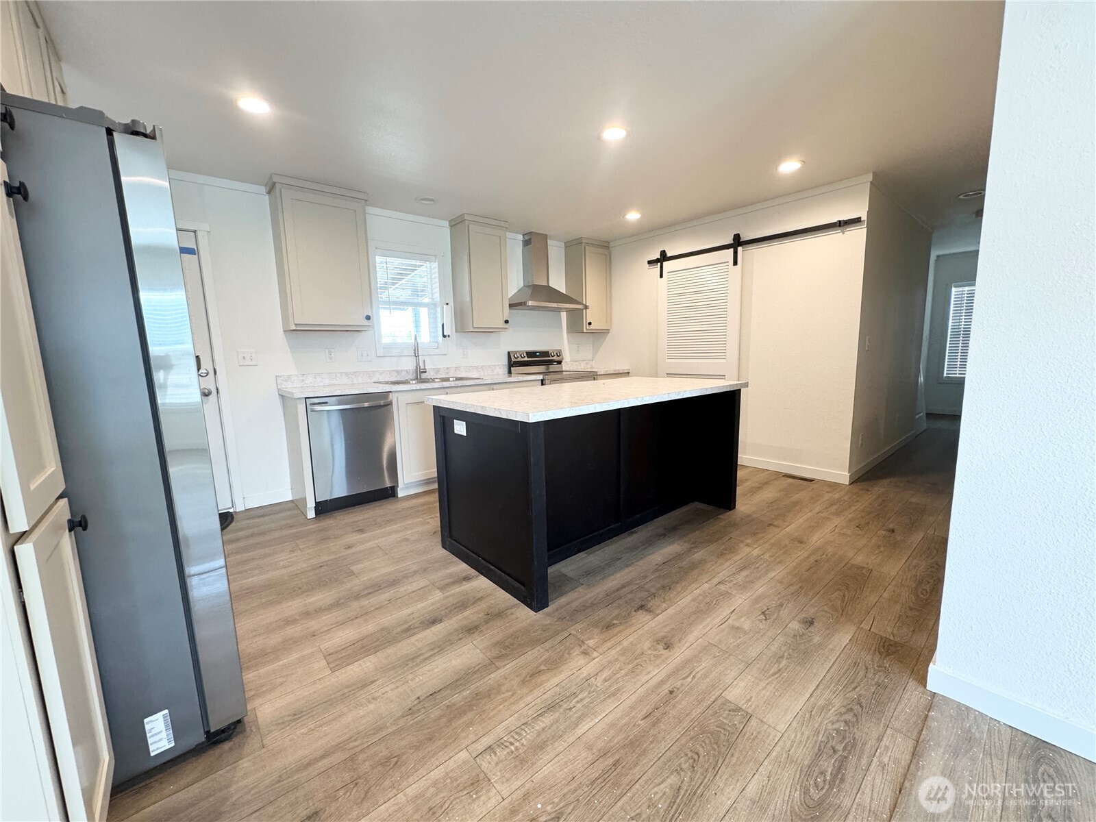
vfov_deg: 85.7
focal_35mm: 14
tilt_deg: -7.8
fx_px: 443
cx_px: 548
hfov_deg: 102.1
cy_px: 411
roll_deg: +2.0
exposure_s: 1/120
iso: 250
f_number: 2.2
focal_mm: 2.22
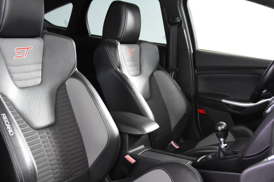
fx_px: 295
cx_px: 137
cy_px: 116
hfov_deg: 49.8
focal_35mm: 39
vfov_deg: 34.2
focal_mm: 17
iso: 1600
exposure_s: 1/25
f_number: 2.8
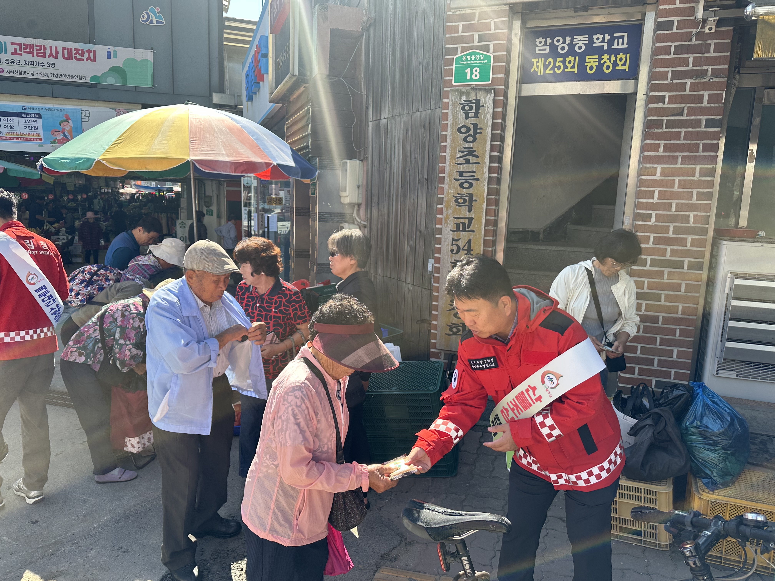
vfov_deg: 56.8
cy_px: 290
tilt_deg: -7.6
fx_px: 537
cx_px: 388
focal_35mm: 24
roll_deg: -0.5
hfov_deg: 71.6
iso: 80
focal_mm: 6.86
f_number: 1.78
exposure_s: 1/927
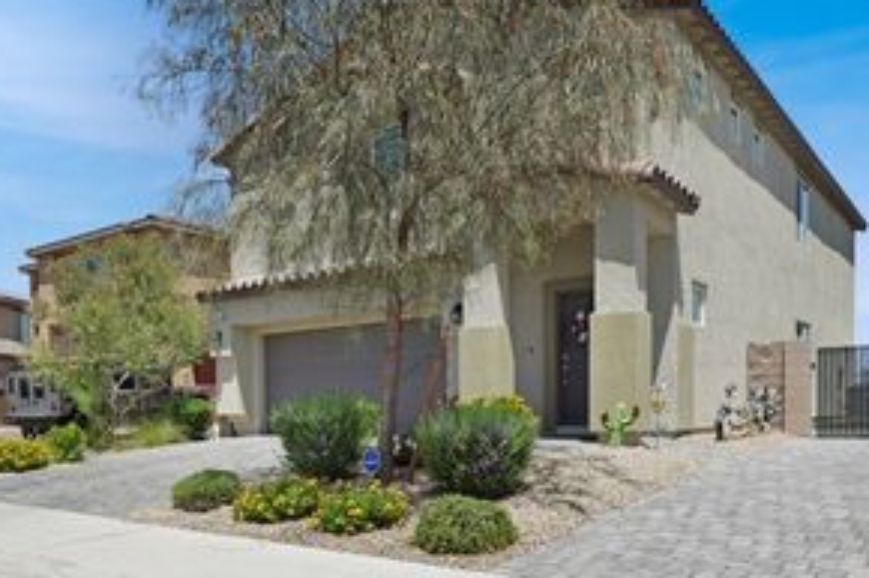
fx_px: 748
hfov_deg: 59.8
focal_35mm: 31
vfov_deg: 41.1
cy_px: 430
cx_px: 348
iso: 400
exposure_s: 1/640
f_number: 8
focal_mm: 12
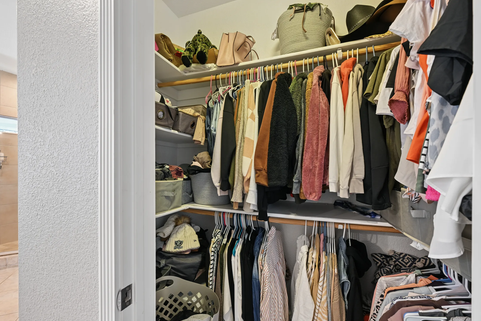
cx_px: 234
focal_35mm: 15
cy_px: 171
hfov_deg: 100.4
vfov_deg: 77.2
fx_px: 200
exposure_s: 1/2.5
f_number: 8
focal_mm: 14
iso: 400
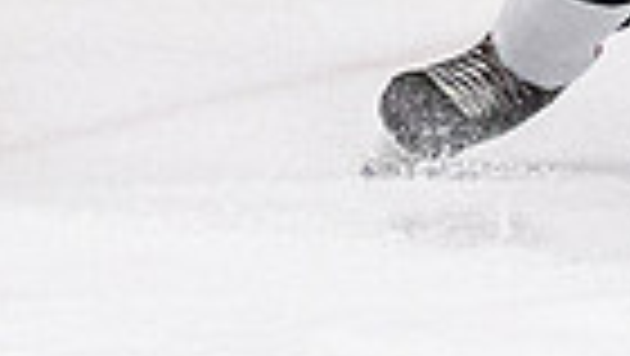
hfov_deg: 1.9
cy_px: -888
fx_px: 19343
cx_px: 653
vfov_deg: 1.0
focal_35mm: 1157
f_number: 2.8
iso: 1600
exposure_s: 1/800
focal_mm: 80
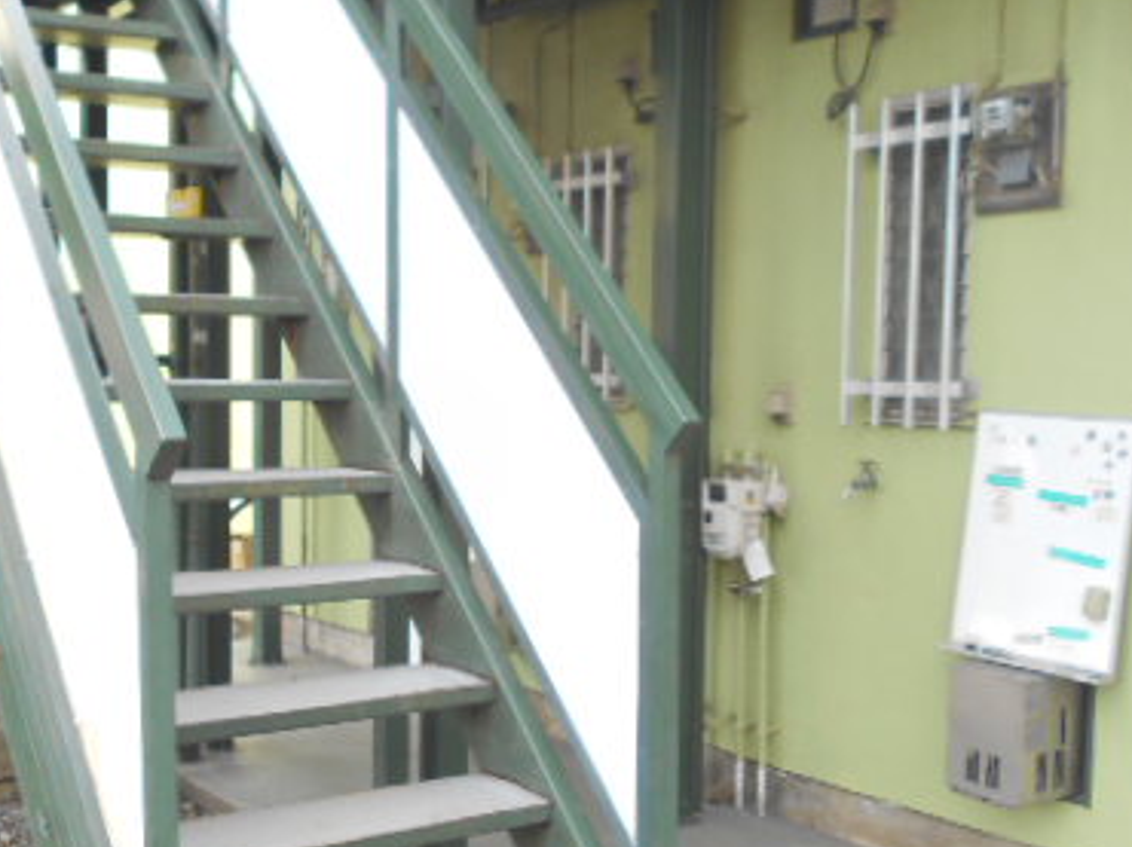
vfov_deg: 32.1
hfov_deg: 41.7
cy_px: 474
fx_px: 1471
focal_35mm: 45
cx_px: 395
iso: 80
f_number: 3.2
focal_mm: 4.6
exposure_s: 1/80
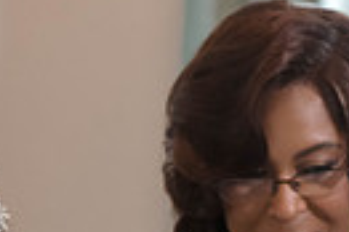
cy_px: 340
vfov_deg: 1.9
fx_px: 6865
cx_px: 264
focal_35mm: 709
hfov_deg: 2.9
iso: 1250
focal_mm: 160
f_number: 3.5
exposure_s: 1/160
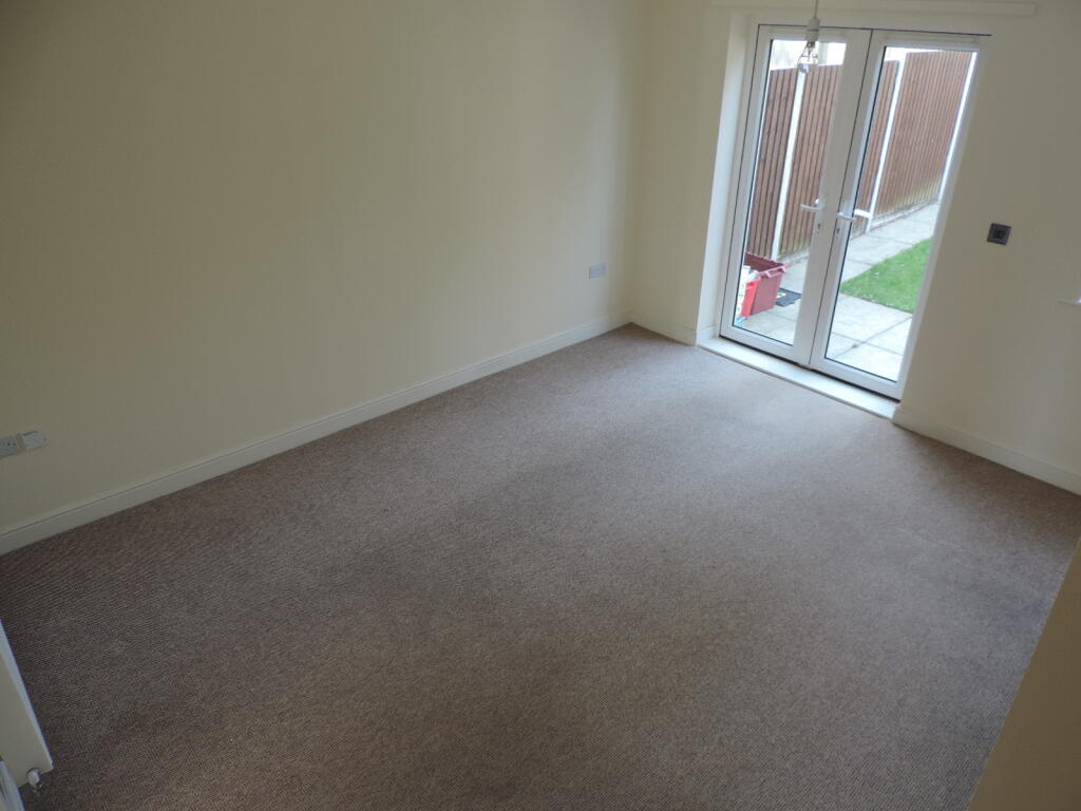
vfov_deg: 56.8
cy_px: 406
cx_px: 540
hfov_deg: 71.6
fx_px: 749
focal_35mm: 24
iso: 100
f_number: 3
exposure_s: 1/30
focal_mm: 4.3
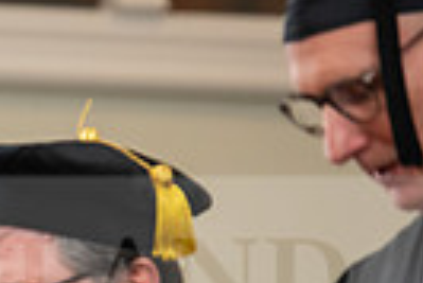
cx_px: -458
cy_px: 561
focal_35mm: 630
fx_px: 7410
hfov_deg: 3.2
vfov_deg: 2.2
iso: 1250
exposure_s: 1/200
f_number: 3.5
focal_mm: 145
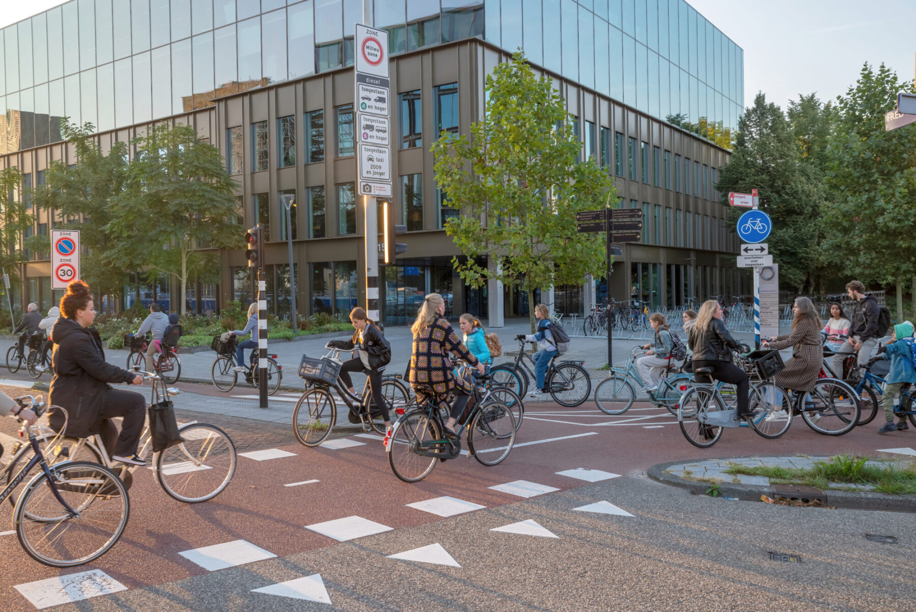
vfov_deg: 42.4
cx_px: 458
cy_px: 306
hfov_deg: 60.3
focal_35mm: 31
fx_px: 789
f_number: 5.6
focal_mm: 31
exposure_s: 1/250
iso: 400
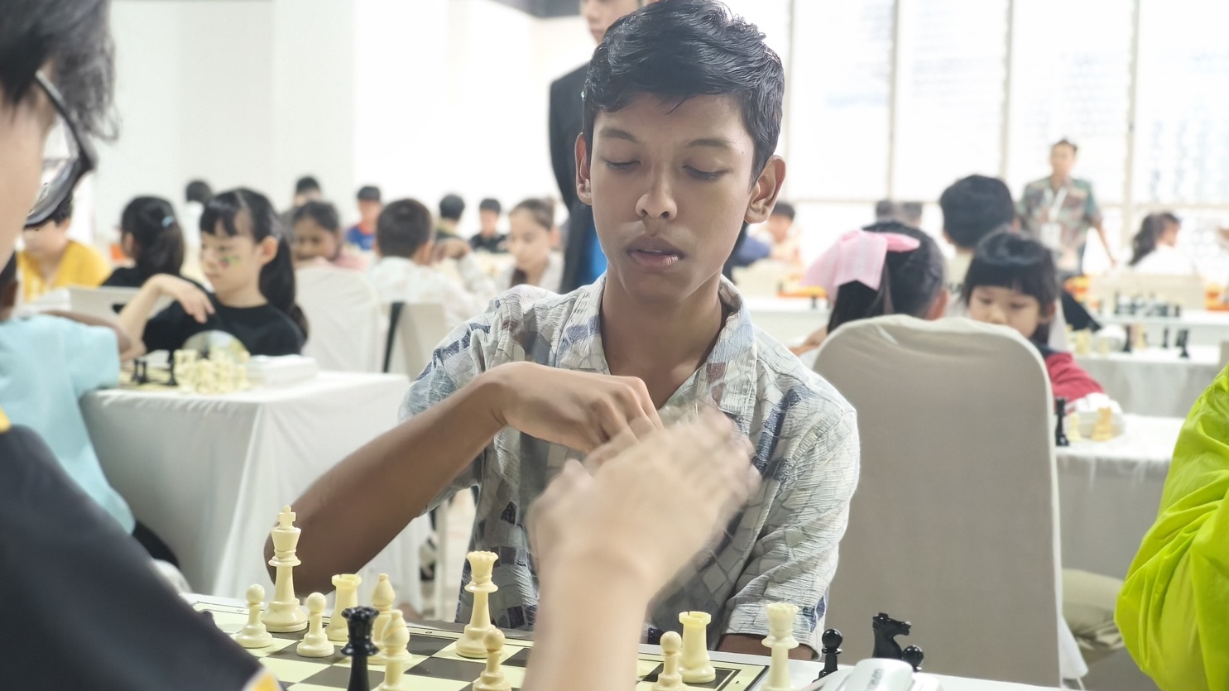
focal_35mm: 54
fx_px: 1760
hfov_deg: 38.5
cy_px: 350
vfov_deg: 22.2
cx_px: 598
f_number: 1.9
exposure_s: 1/99.5
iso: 2500
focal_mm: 7.1
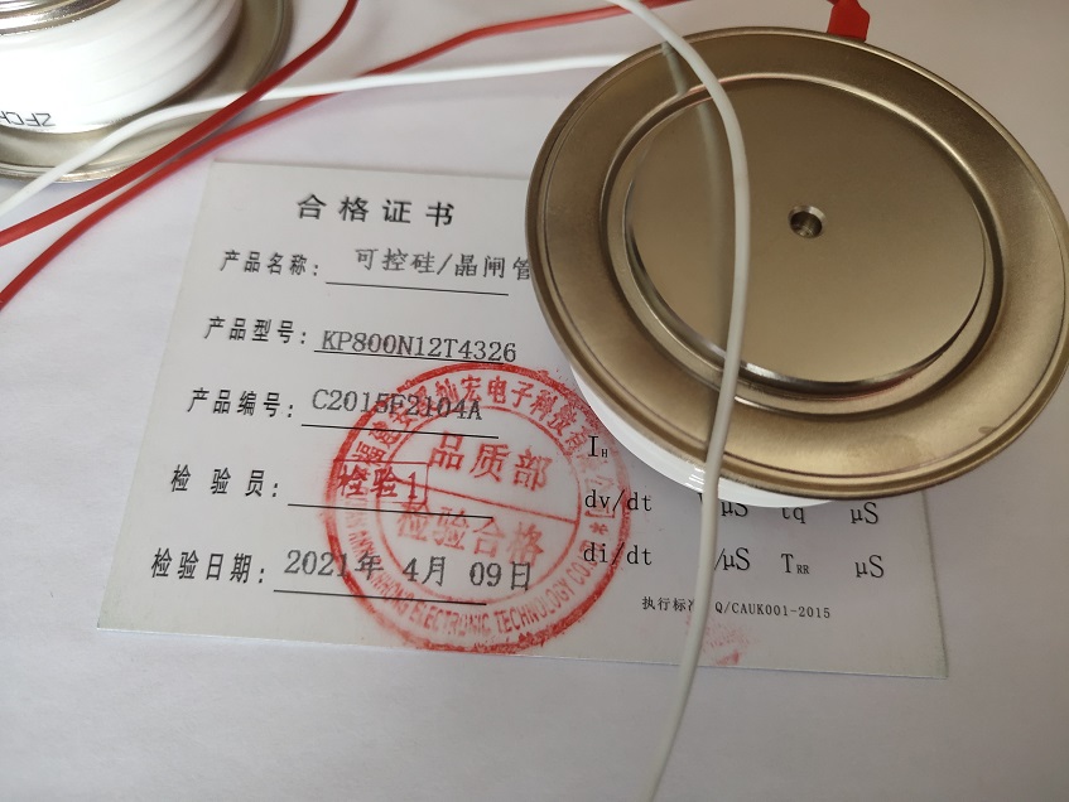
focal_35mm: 29
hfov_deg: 61.6
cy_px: 401
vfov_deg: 48.3
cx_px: 534
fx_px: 896
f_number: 1.8
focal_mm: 4.27
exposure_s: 1/100
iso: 234
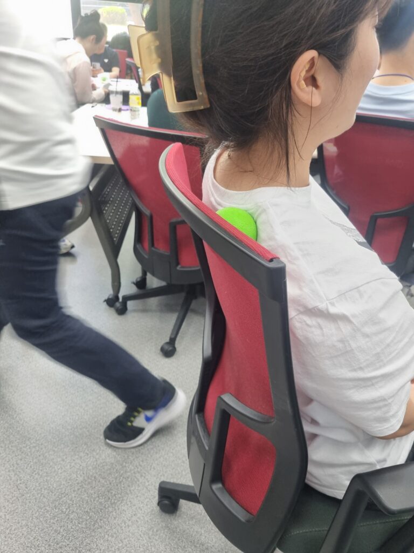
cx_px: 207
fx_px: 415
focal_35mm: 26
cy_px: 276
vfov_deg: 67.3
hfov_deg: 53.1
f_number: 1.8
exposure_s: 1/60
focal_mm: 5.4
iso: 200
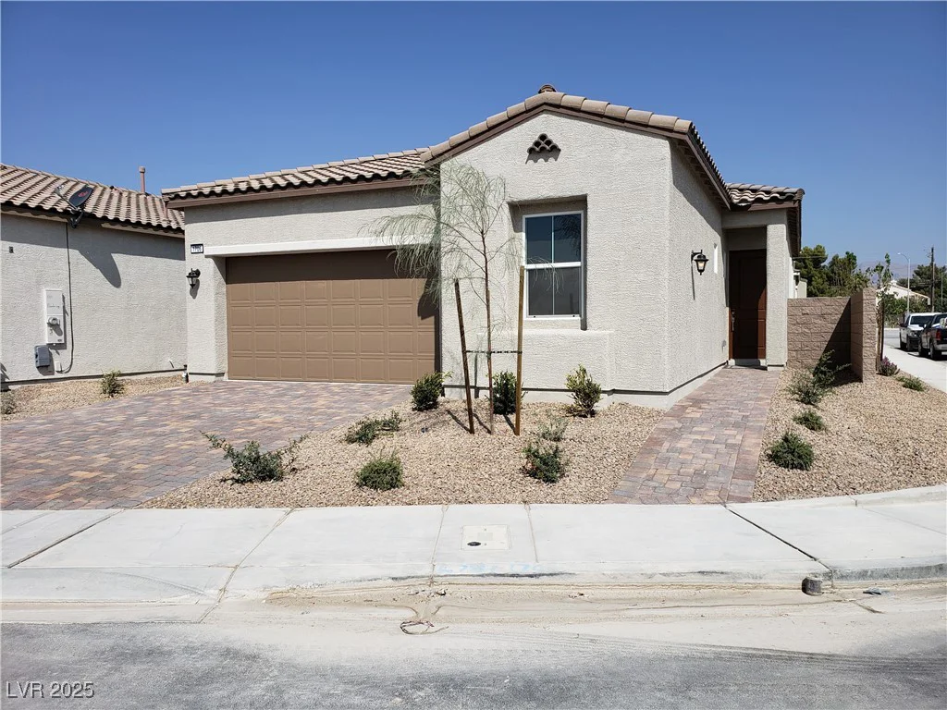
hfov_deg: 67.3
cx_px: 474
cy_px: 355
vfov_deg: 53.1
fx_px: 711
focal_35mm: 26
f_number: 2.4
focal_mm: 4.3
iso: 50
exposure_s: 1/2514
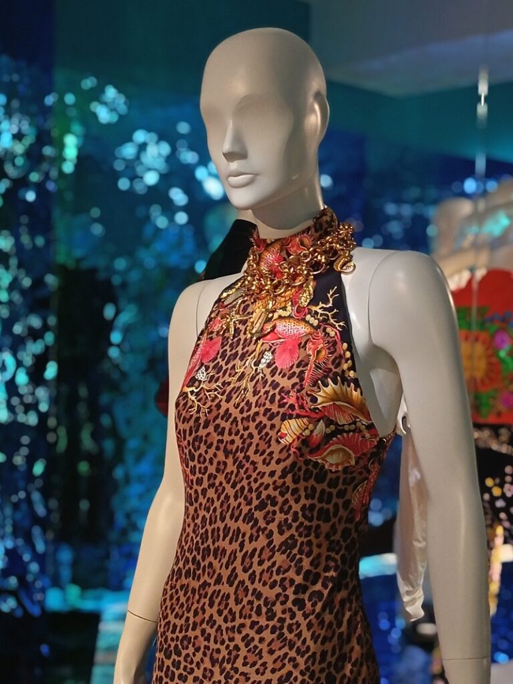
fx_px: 948
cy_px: 342
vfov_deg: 39.7
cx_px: 256
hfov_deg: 30.3
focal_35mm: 48
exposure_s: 1/25
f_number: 4
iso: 3803
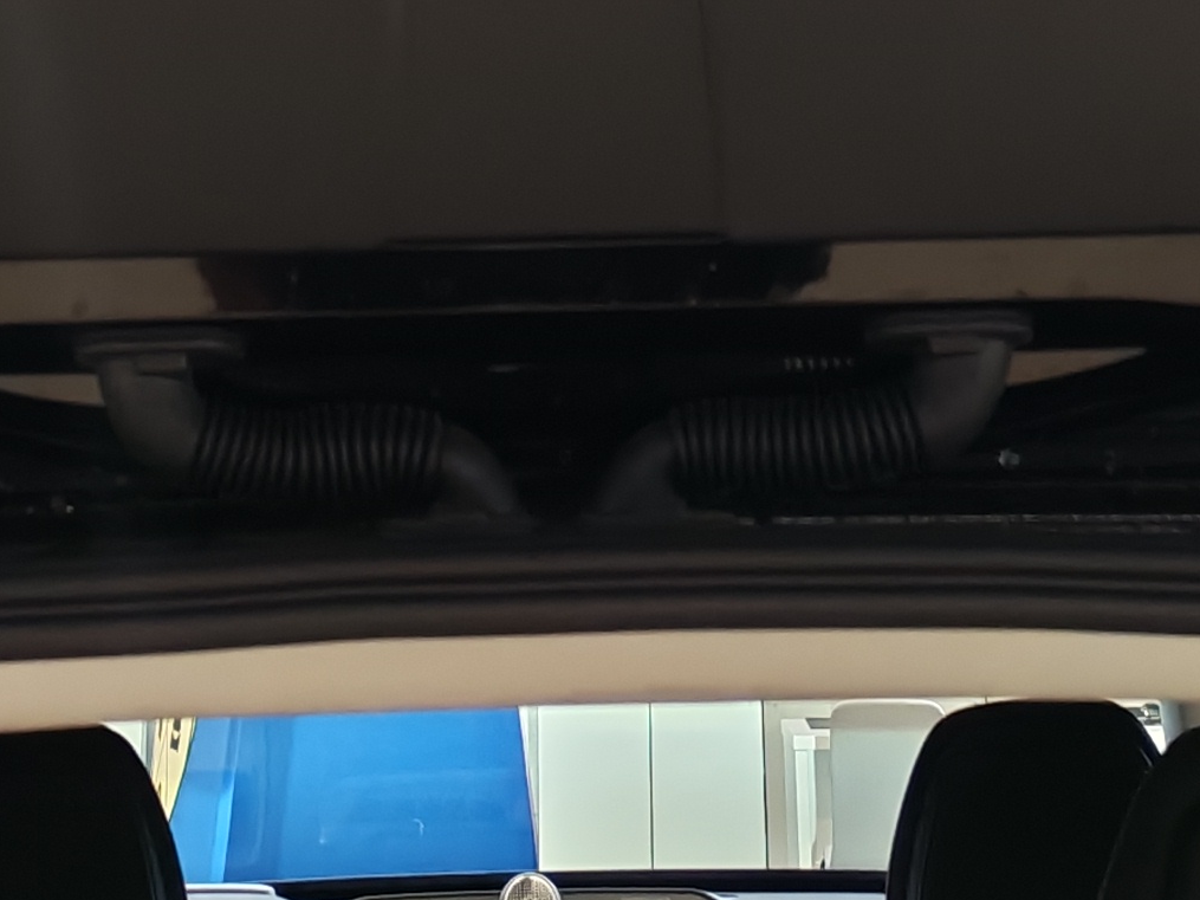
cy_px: -796
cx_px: 560
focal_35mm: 109
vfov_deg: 12.3
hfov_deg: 18.0
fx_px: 3778
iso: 217
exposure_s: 1/100
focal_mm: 6.12
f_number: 1.9
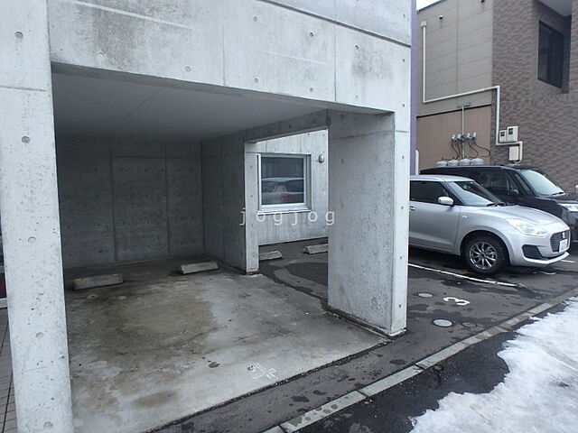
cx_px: 289
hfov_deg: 79.0
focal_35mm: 21
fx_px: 351
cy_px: 216
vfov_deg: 63.4
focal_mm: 3.7
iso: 320
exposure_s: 1/250
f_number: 3.5
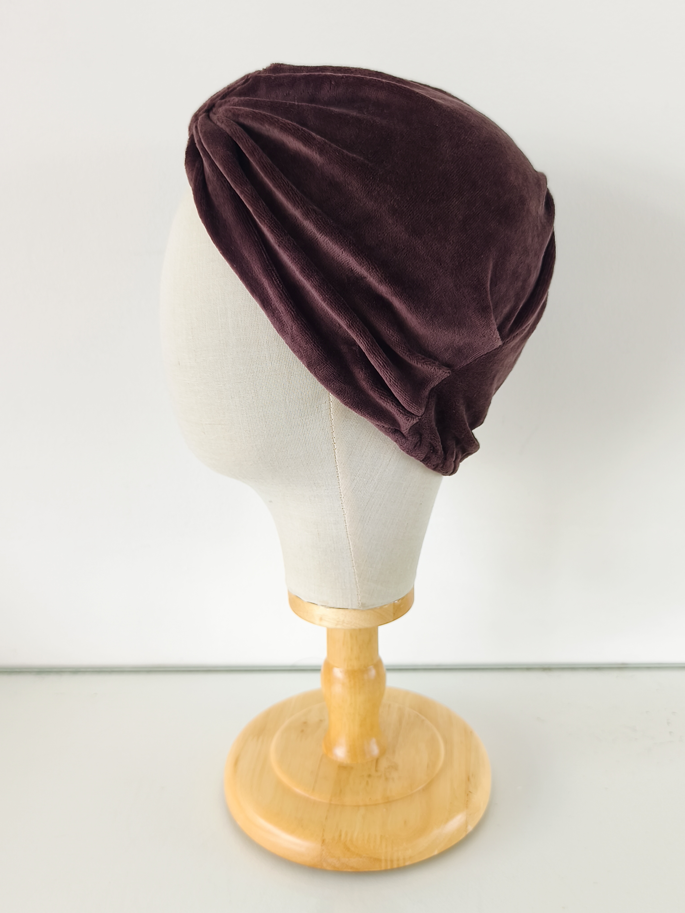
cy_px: 456
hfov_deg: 44.2
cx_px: 342
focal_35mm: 32
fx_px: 844
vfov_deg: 56.8
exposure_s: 1/40
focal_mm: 6.14
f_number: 1.65
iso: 50
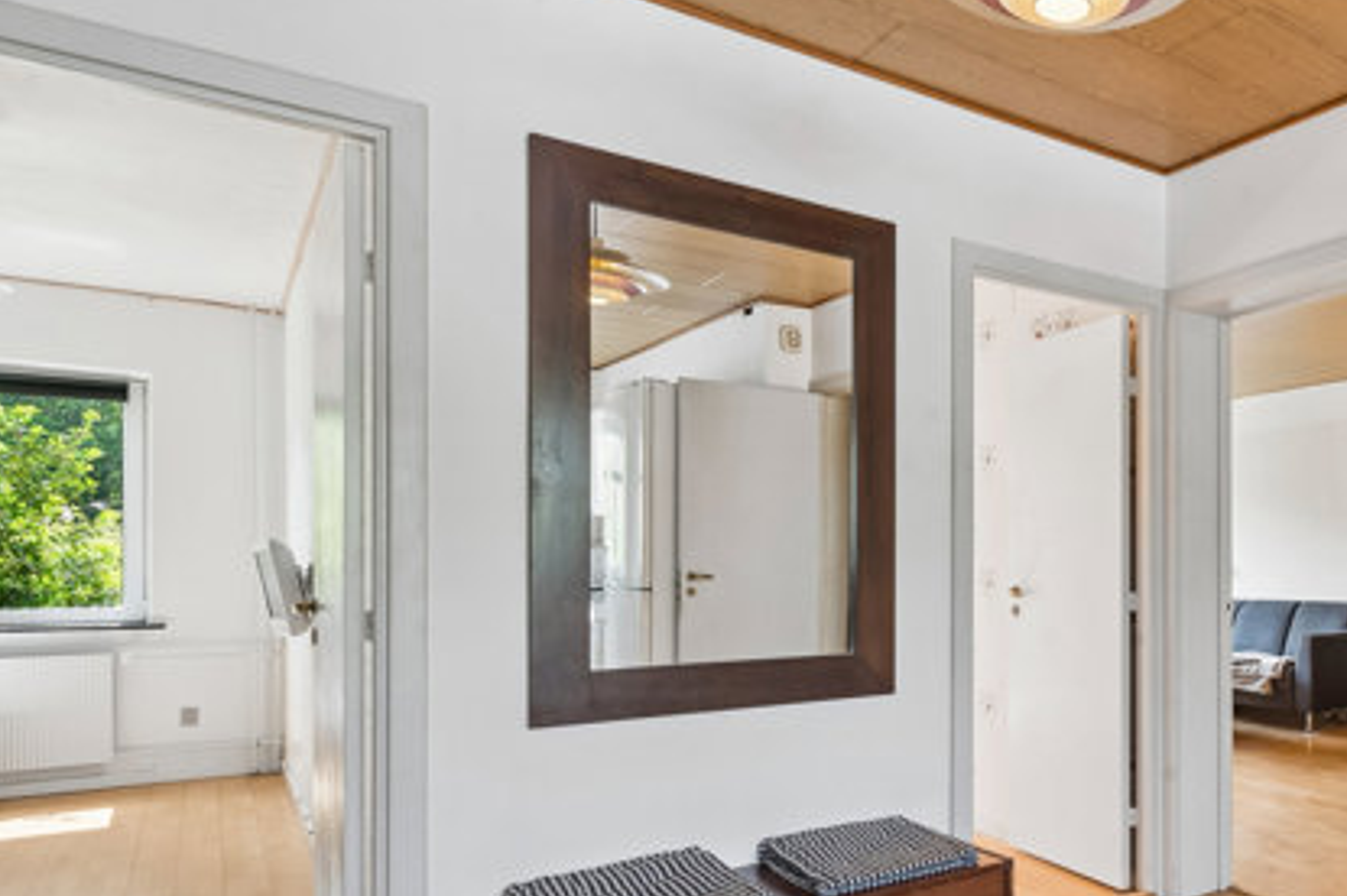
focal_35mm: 27
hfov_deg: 61.6
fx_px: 1009
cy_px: 583
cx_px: 1087
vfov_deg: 47.2
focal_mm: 14
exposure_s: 1/10
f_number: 10
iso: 200
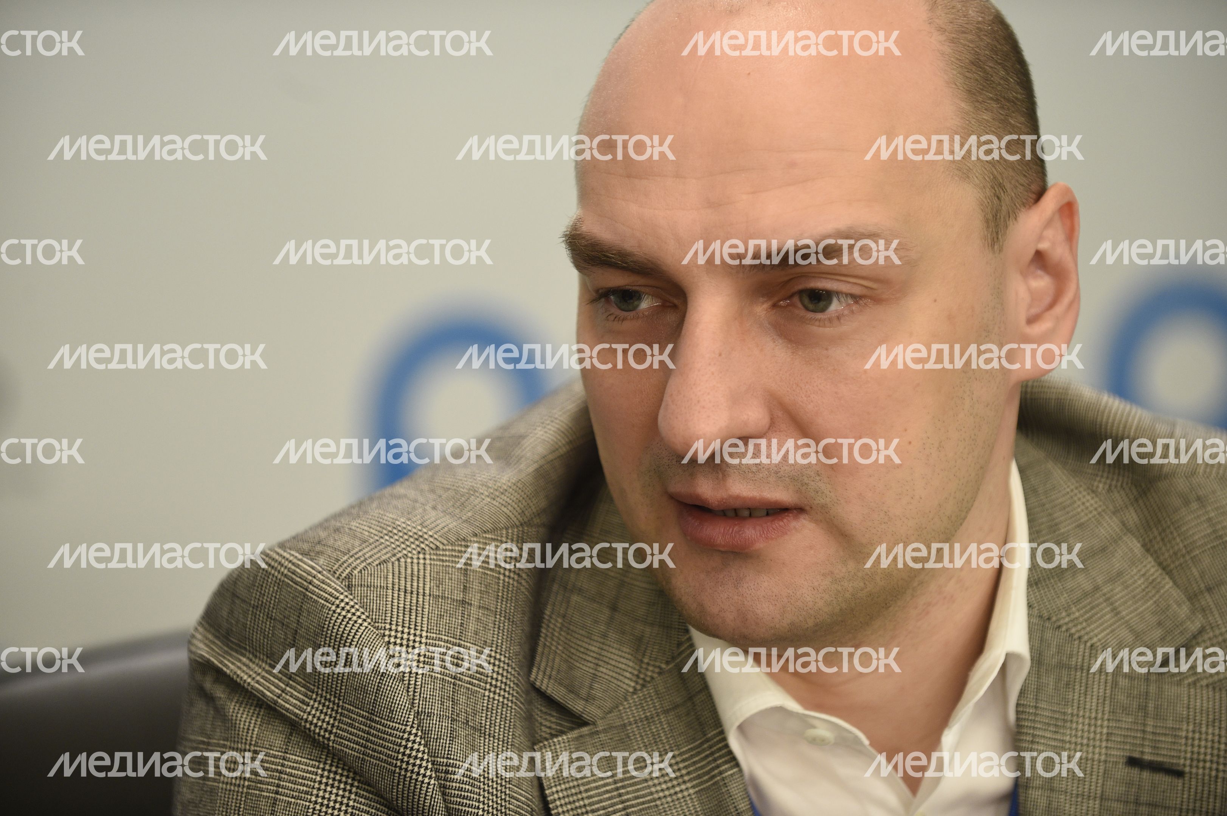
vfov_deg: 8.1
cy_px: 408
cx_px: 614
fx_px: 5791
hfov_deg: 12.1
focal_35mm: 170
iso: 1600
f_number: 4
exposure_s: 1/250
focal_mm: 170
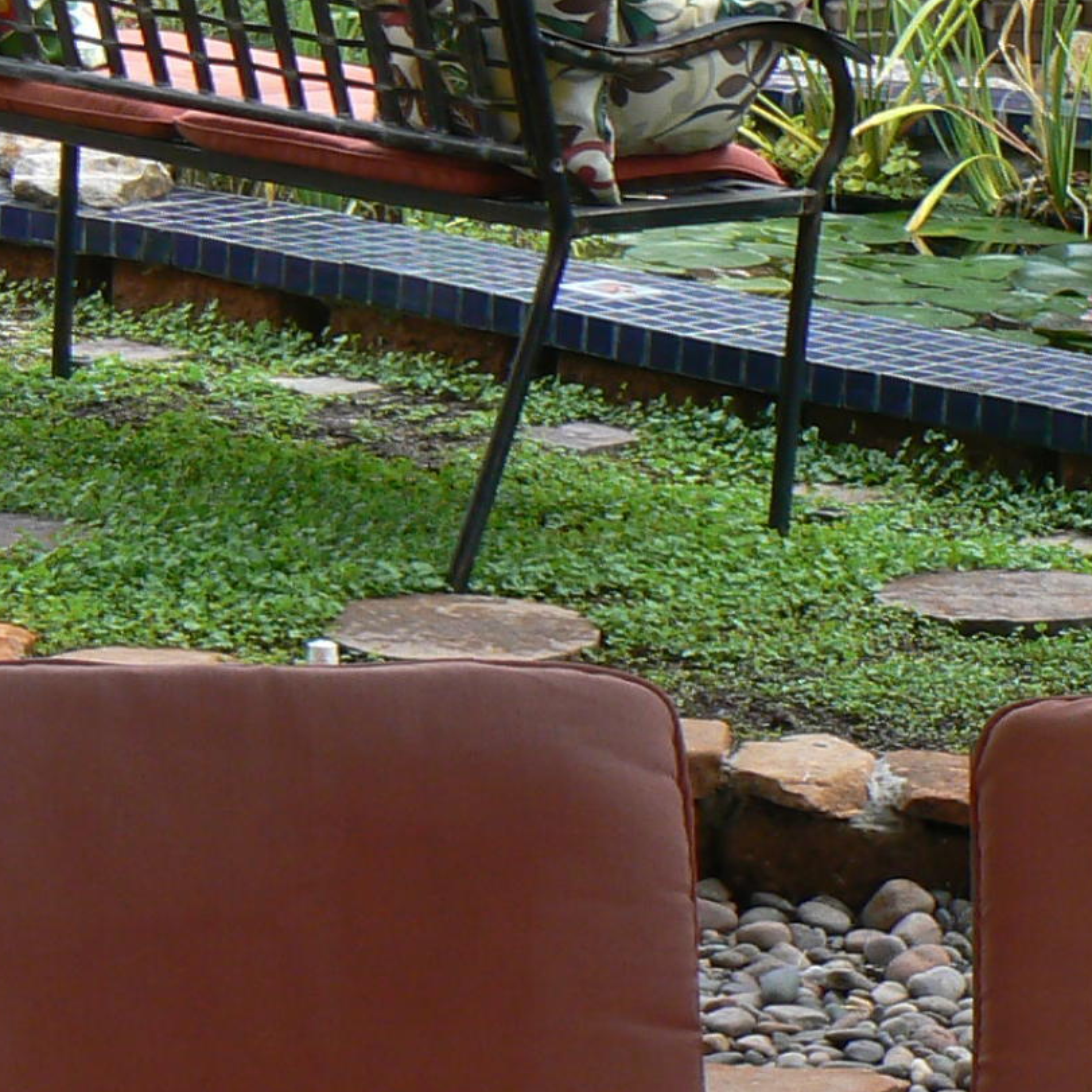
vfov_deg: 9.1
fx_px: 6888
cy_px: 681
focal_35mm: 193
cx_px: 626
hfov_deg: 9.1
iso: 80
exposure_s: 1/125
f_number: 5
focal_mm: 9.8
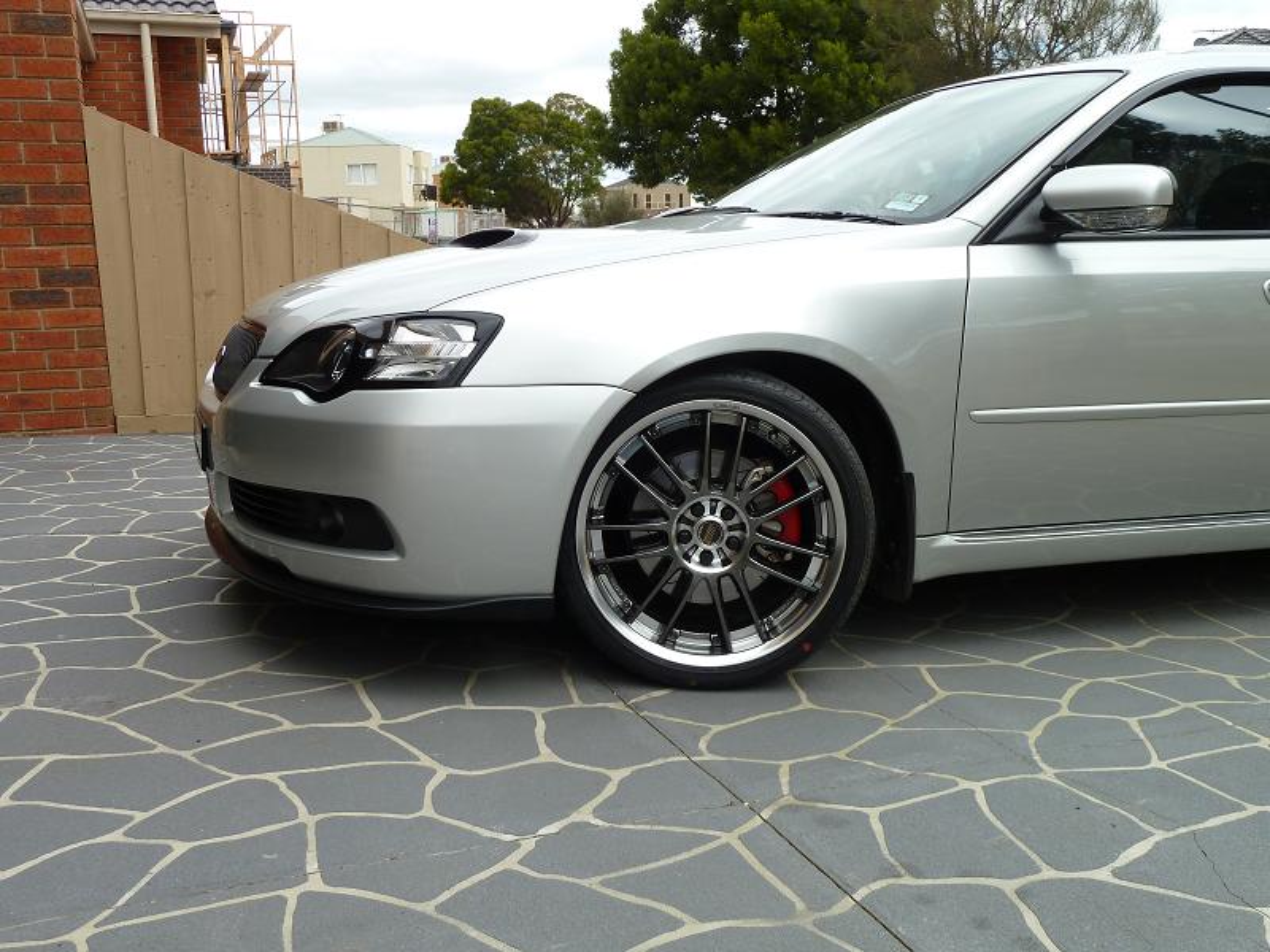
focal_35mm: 32
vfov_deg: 44.2
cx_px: 635
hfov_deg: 56.8
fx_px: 1174
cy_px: 476
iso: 80
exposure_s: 1/125
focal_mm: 5.3
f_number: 4
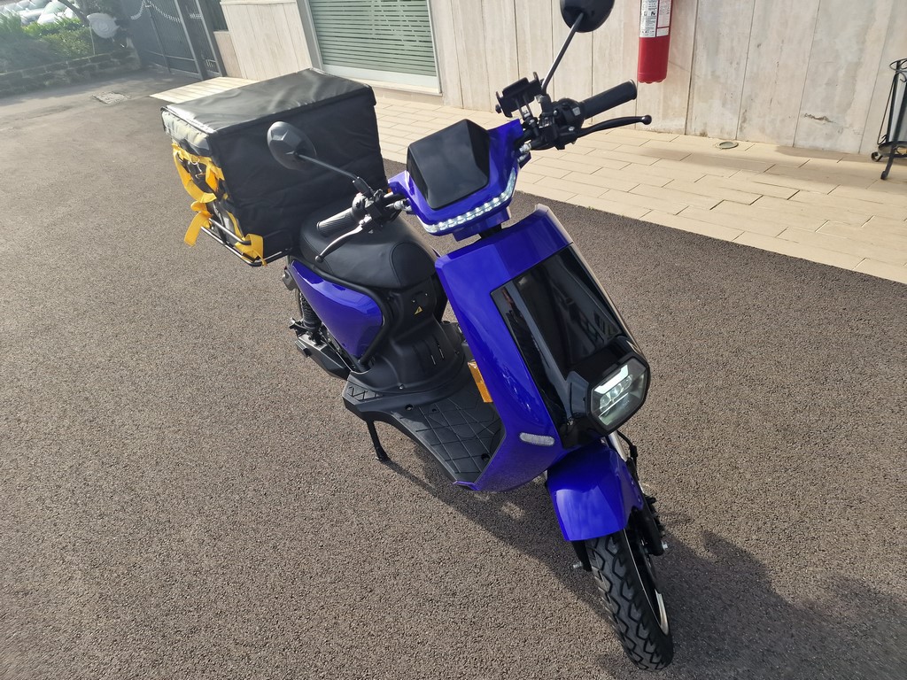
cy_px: 340
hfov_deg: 73.9
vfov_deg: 58.9
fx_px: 603
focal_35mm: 23
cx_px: 454
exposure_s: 1/415
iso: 50
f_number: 1.8
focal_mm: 6.4
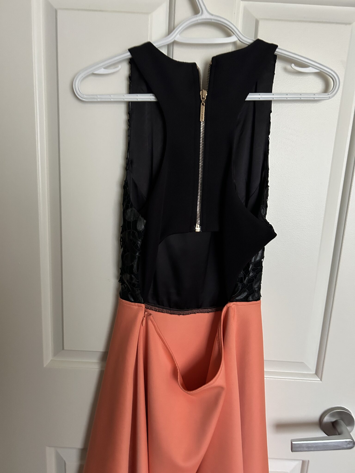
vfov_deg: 67.3
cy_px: 236
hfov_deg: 53.1
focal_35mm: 26
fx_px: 356
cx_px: 178
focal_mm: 5.7
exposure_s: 1/40
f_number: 1.5
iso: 640
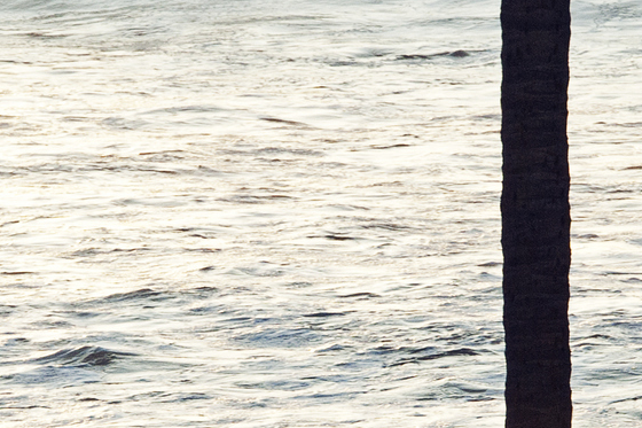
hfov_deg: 3.3
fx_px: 11142
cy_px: 383
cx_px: 179
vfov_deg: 2.2
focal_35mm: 625
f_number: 16
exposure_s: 1/500
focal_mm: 165
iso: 640
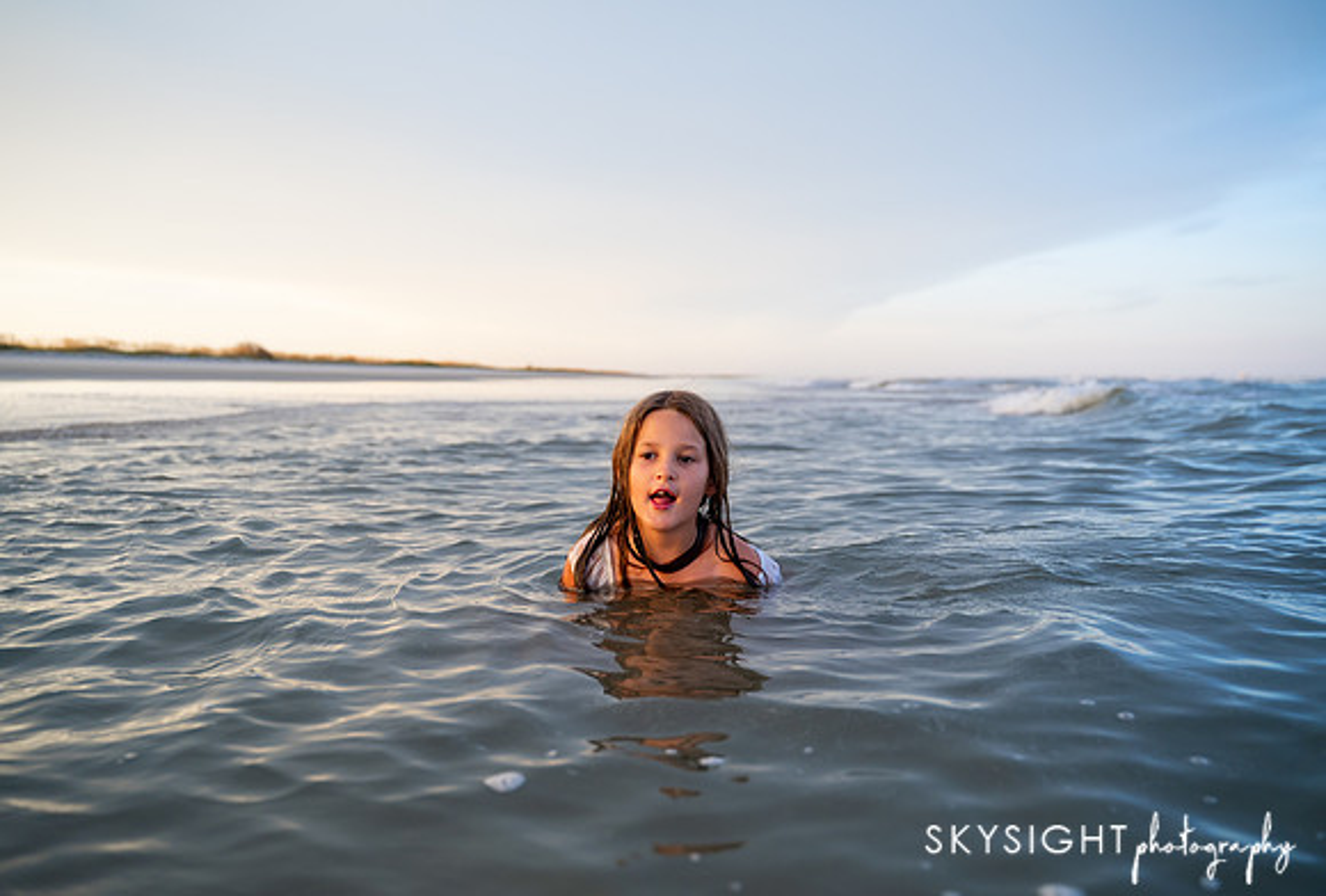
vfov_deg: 43.6
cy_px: 447
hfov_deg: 61.2
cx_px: 625
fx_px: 1121
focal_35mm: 30
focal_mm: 28
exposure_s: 1/320
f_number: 2.8
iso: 640
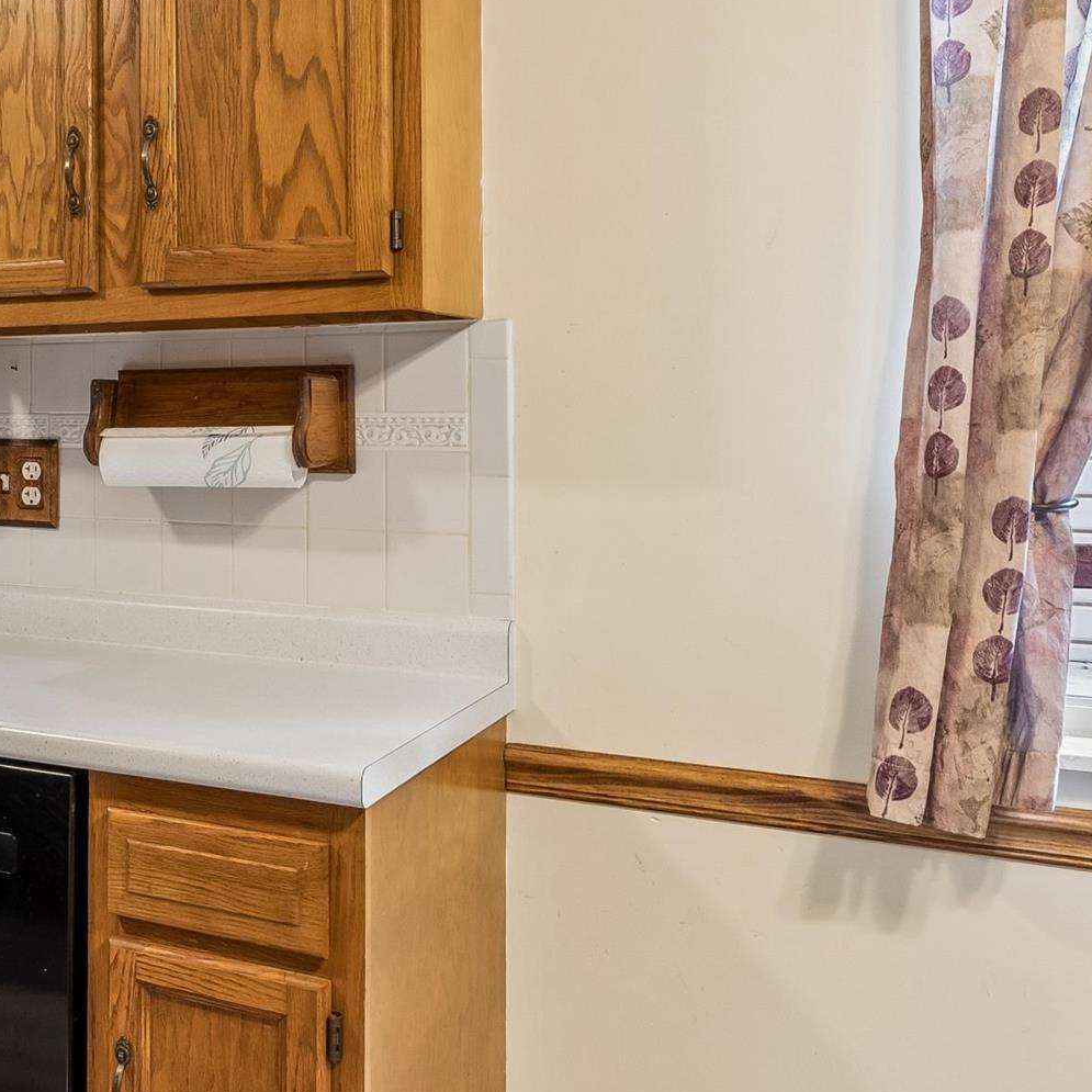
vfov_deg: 40.0
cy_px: 502
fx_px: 1499
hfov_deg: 34.0
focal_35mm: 42
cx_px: -146
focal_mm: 16
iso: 200
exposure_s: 1/1.67
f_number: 13
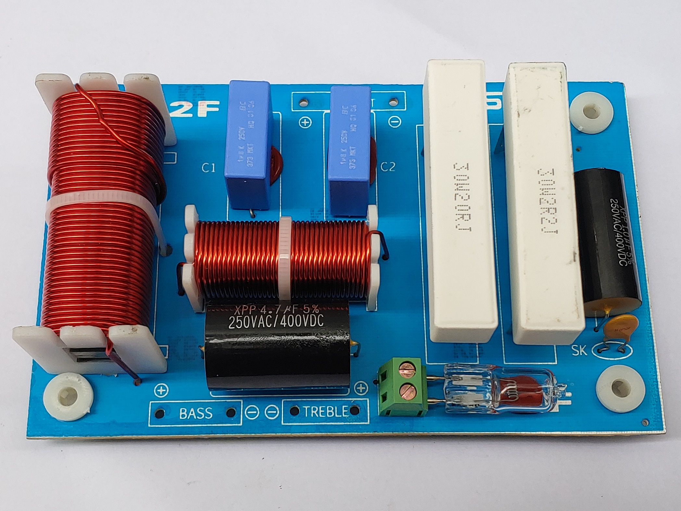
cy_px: 256
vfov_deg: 30.9
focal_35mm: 47
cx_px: 340
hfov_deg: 40.4
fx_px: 925
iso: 50
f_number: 1.5
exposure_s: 1/188
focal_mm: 4.23
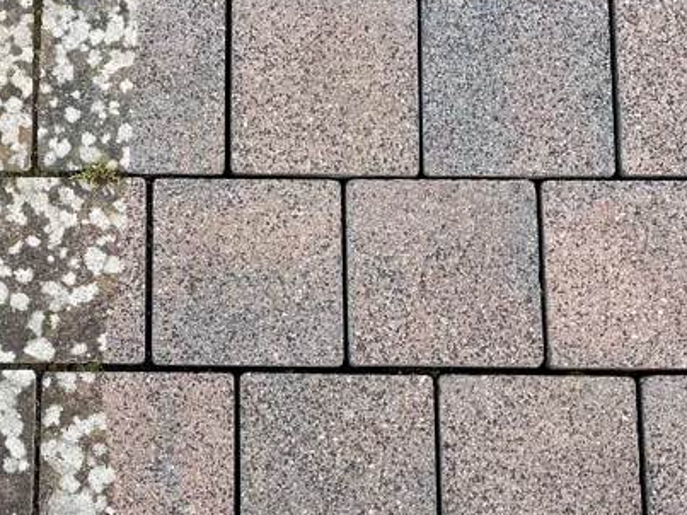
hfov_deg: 27.0
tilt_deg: -77.0
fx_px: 1409
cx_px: 155
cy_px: 332
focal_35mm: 71
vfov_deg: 20.7
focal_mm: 4.2
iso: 32
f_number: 1.6
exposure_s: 1/190
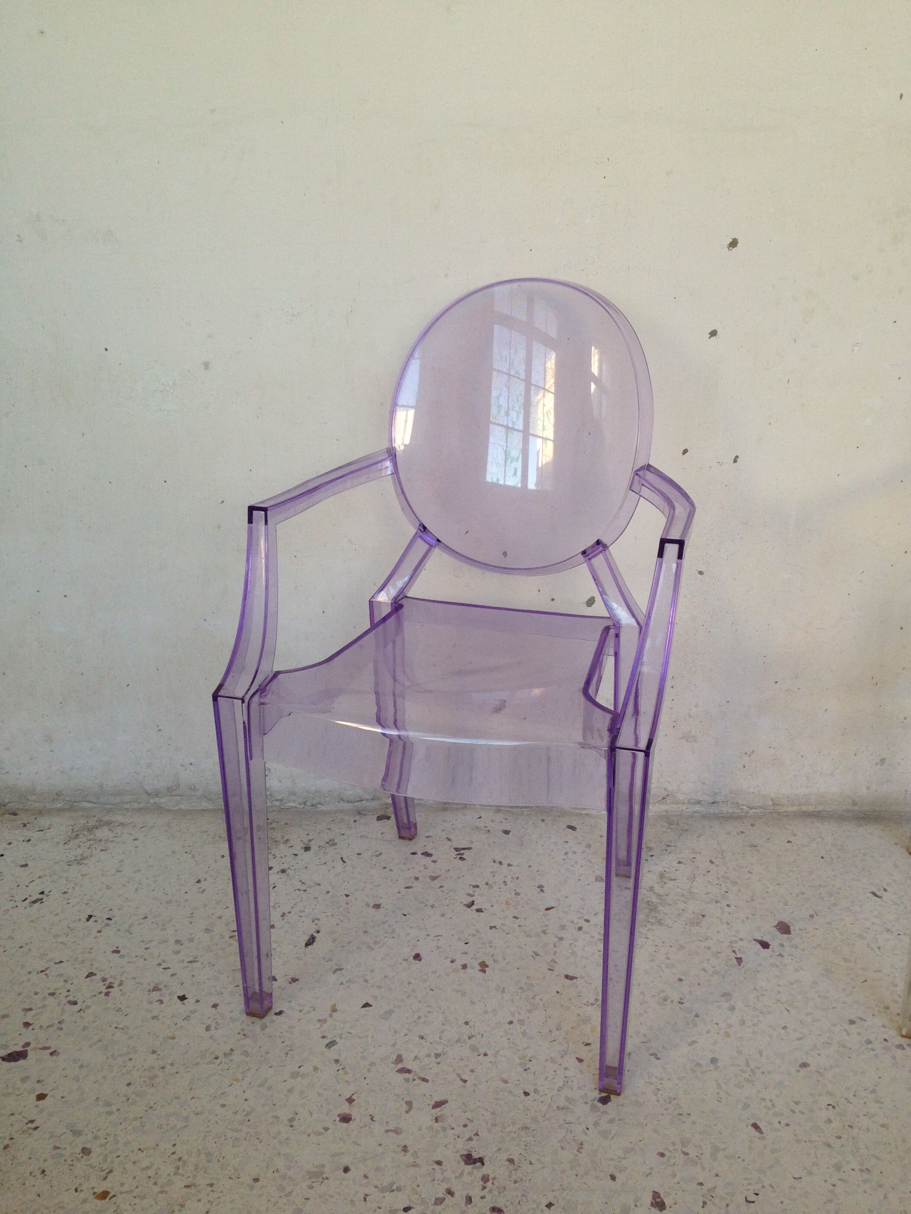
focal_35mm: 33
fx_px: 1158
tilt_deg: -21.3
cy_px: 607
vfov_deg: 55.4
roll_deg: +0.7
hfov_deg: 42.9
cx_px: 456
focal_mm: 4.12
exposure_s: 1/120
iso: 64
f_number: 2.4
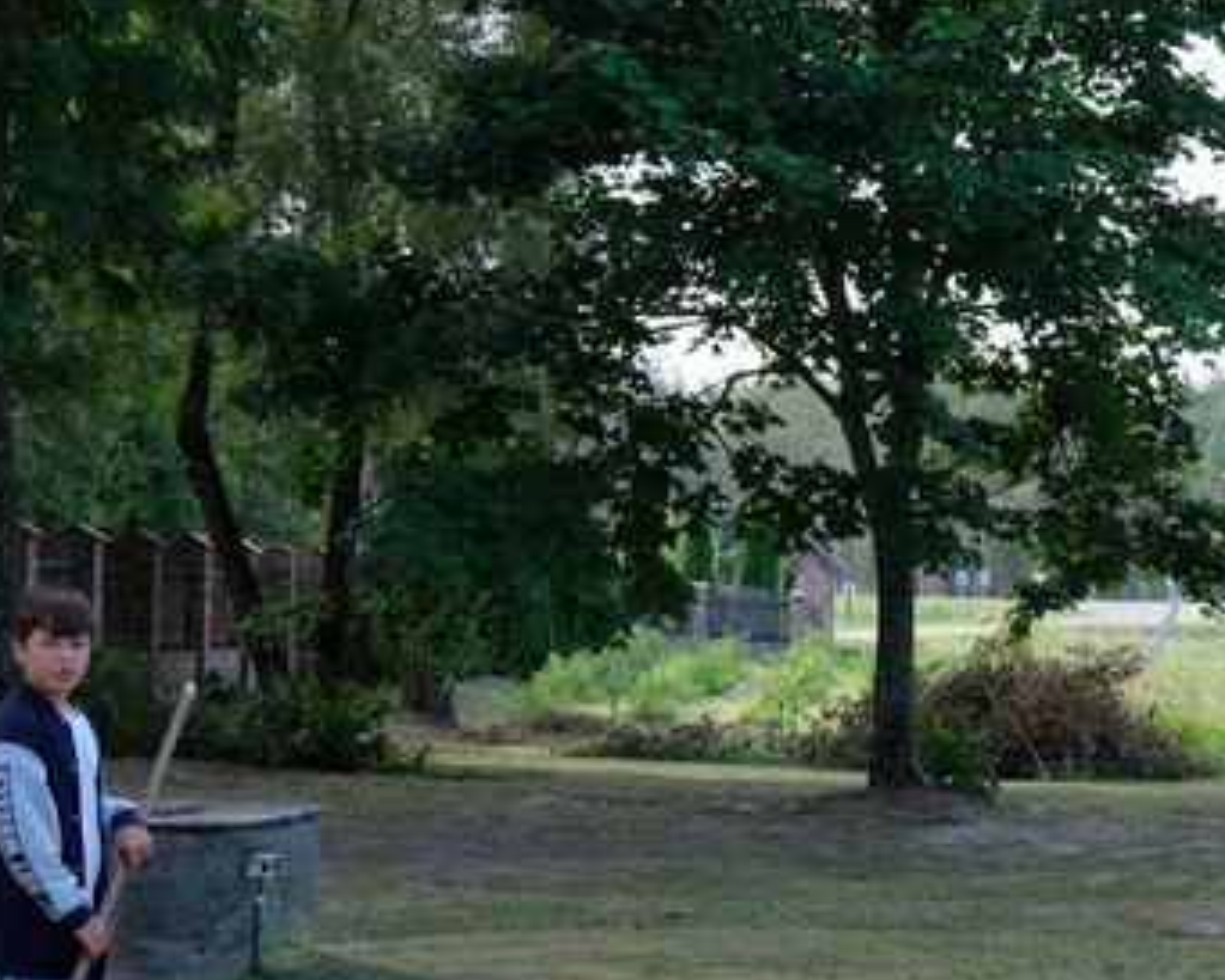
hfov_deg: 20.0
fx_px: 3445
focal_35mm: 95
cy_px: 748
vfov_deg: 16.1
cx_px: 895
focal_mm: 35.8
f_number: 7.1
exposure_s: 1/140
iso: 400
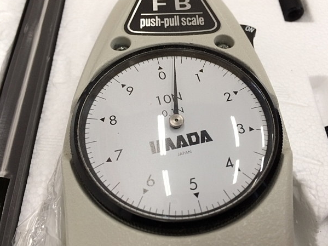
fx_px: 294
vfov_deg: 45.4
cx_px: 174
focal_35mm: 31
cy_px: 124
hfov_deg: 58.3
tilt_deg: -60.5
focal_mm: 4.15
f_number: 2.2
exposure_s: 1/30
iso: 40
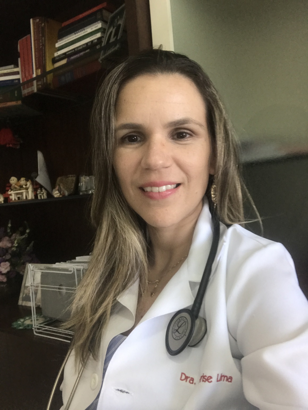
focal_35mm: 32
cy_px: 205
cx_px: 154
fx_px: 379
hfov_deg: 44.2
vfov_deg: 56.8
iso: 64
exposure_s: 1/30
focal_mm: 2.87
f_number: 2.2
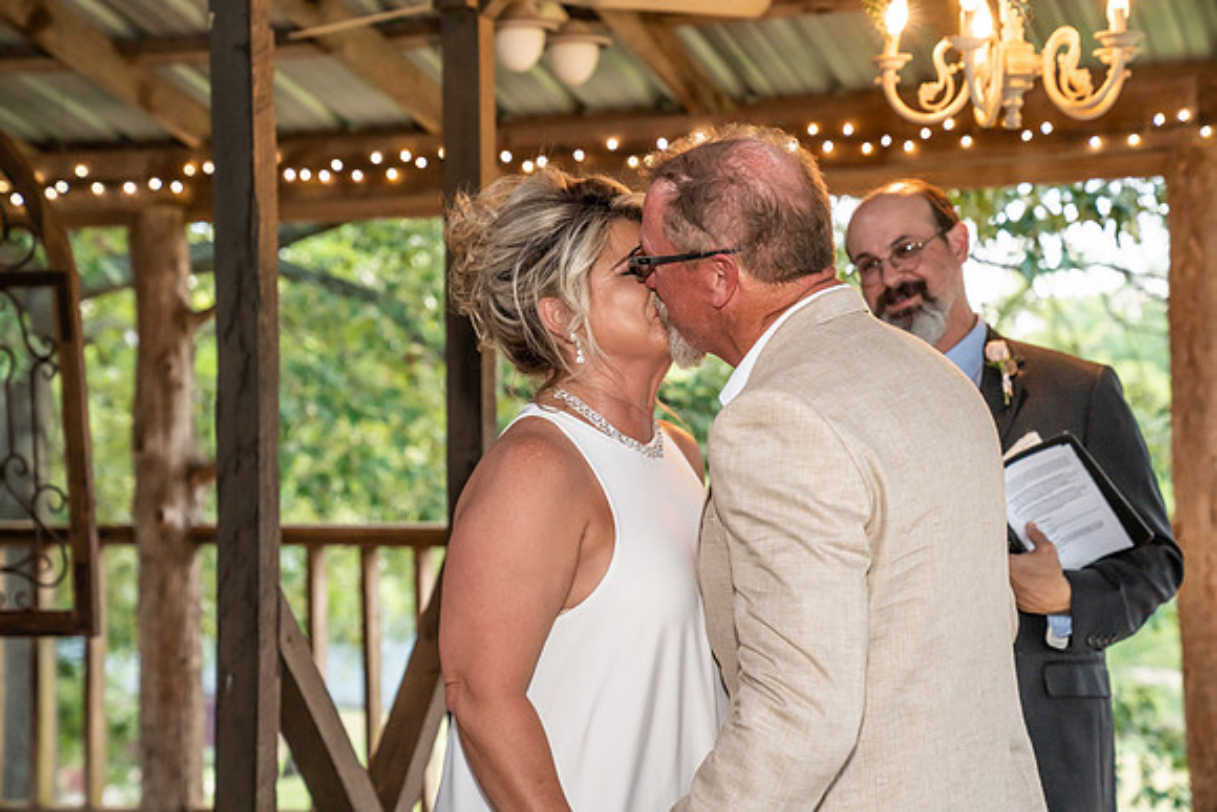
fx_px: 2367
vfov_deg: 19.5
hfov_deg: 28.8
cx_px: 608
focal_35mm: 70
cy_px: 406
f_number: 4.5
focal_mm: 70
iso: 1600
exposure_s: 1/125
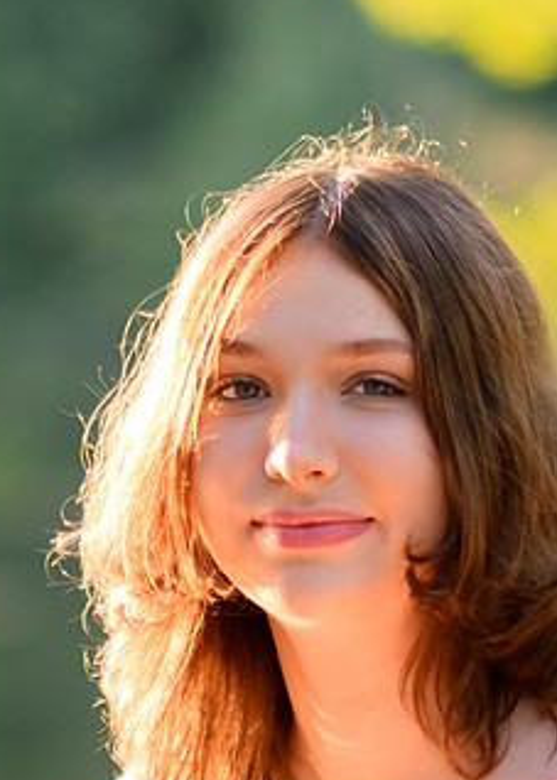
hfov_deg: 2.7
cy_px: 1153
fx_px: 11743
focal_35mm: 530
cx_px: -153
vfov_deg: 3.8
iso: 125
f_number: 1.8
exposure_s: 1/640
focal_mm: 85
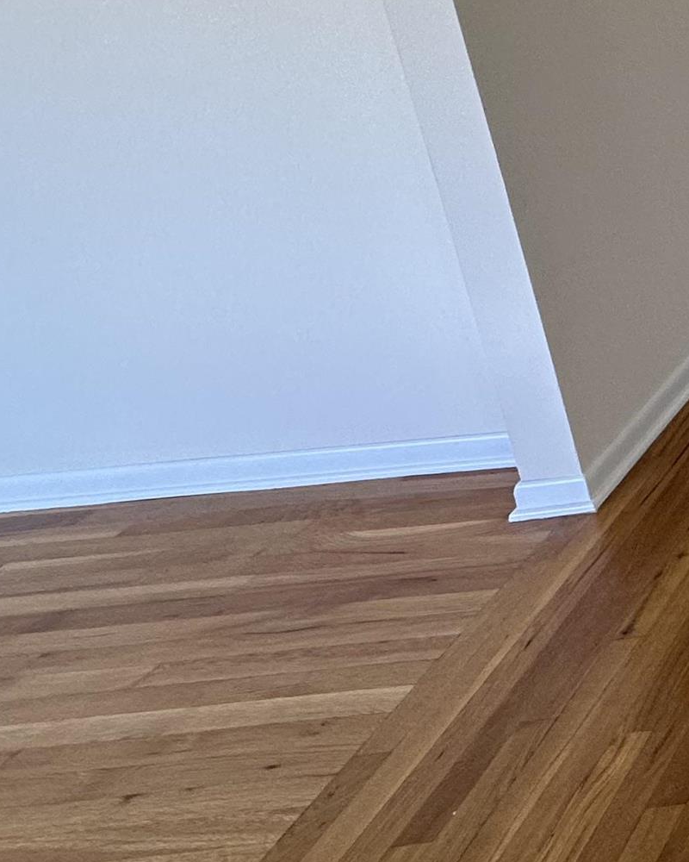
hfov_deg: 20.6
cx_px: 1313
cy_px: 122
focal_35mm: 42
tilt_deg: -16.1
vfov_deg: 41.1
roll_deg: +2.0
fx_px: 1071
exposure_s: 1/120
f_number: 2.2
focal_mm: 2.22
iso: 160
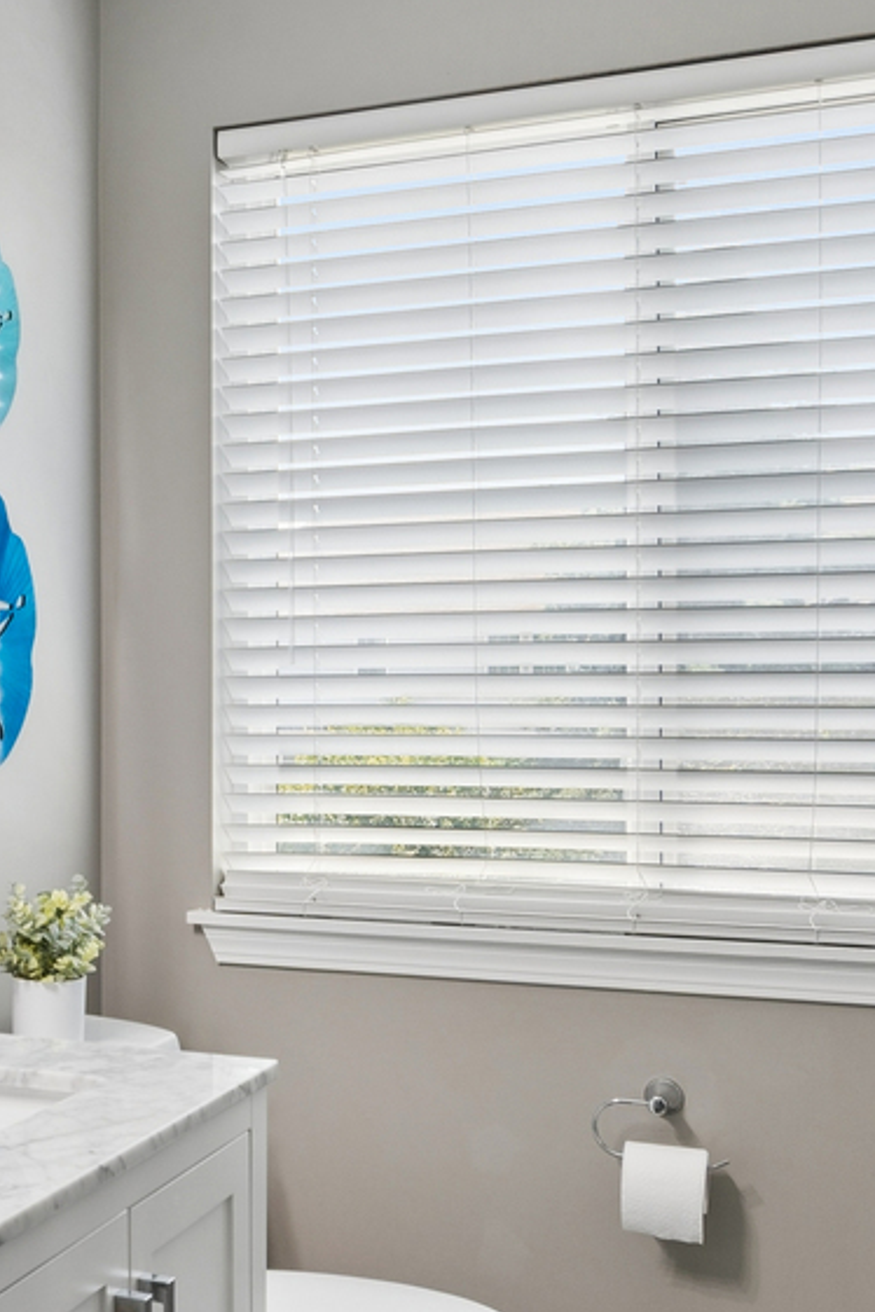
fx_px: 1896
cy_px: 748
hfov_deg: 24.3
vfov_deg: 38.1
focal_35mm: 52
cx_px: -91
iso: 250
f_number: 8
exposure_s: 1/20
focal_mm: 12
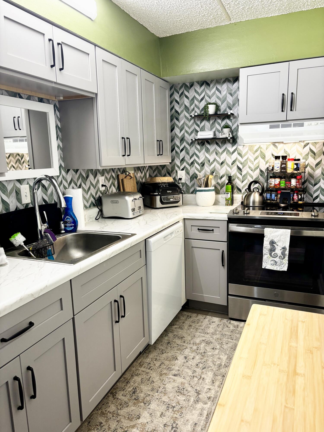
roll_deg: +0.8
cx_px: 162
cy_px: 216
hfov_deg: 53.1
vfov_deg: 67.3
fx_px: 324
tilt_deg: -12.0
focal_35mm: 26
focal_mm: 5.96
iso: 160
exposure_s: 1/60
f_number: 1.6
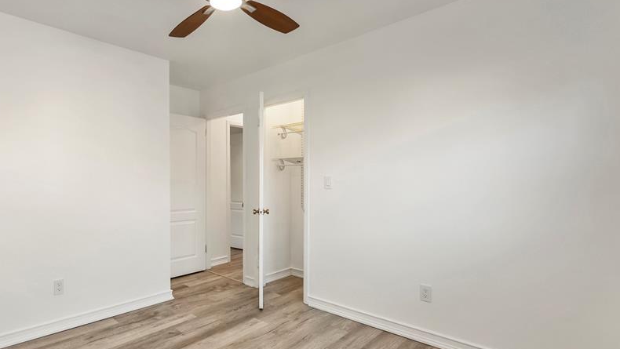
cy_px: 183
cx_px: 251
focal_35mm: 19
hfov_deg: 88.5
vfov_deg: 58.4
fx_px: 312
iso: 500
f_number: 8
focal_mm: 14
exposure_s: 1/10
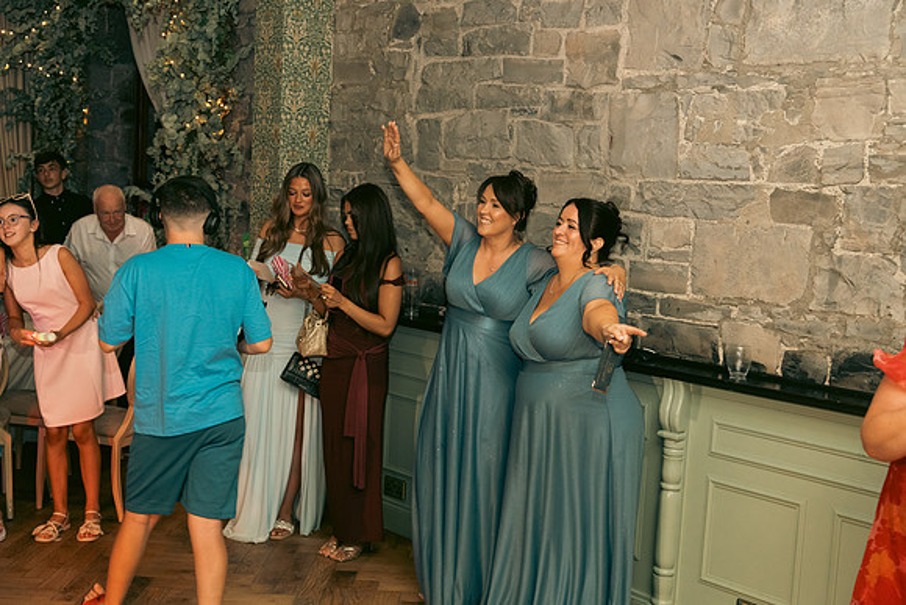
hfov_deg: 45.4
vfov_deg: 31.2
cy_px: 302
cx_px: 453
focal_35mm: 43
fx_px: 1082
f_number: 3.5
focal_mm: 43
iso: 2500
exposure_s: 1/160
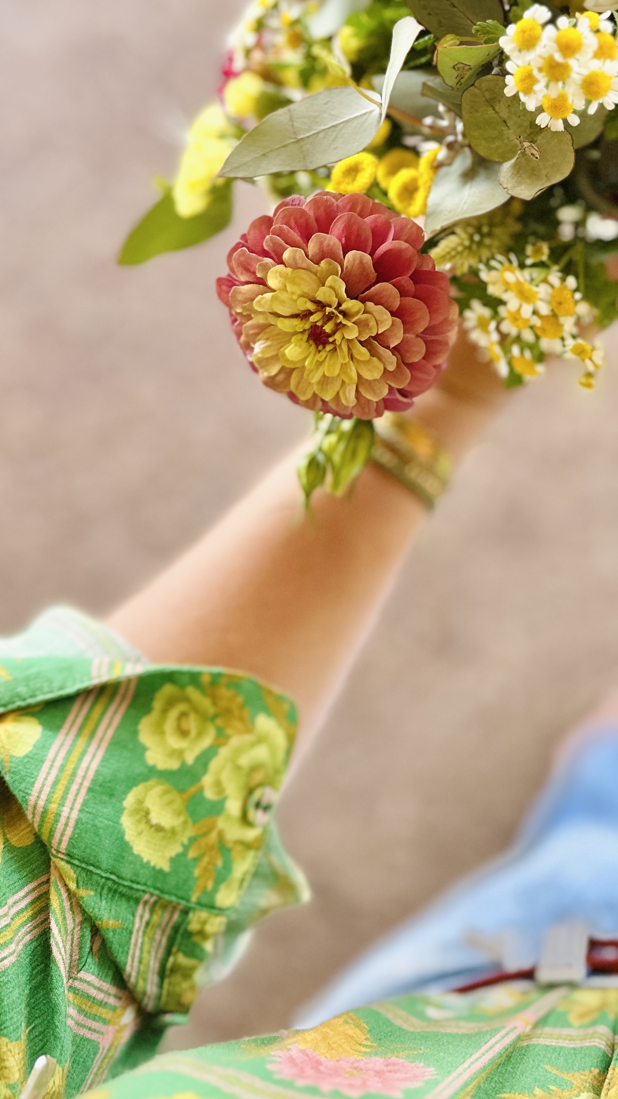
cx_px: 584
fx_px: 1195
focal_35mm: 41
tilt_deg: -76.4
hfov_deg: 27.7
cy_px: 274
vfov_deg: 47.5
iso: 125
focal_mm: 6.86
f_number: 1.78
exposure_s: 1/121
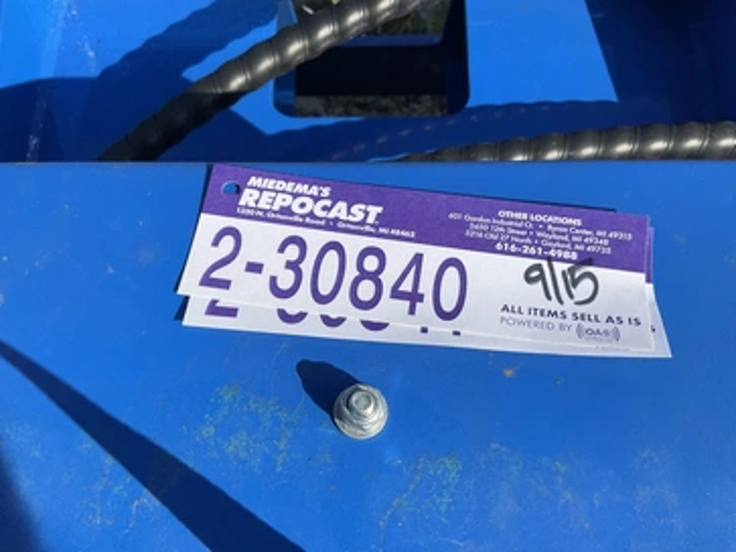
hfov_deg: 56.8
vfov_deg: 44.1
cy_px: 294
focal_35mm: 32
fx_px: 680
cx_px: 357
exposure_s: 1/1451
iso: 25
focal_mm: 3
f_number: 1.8
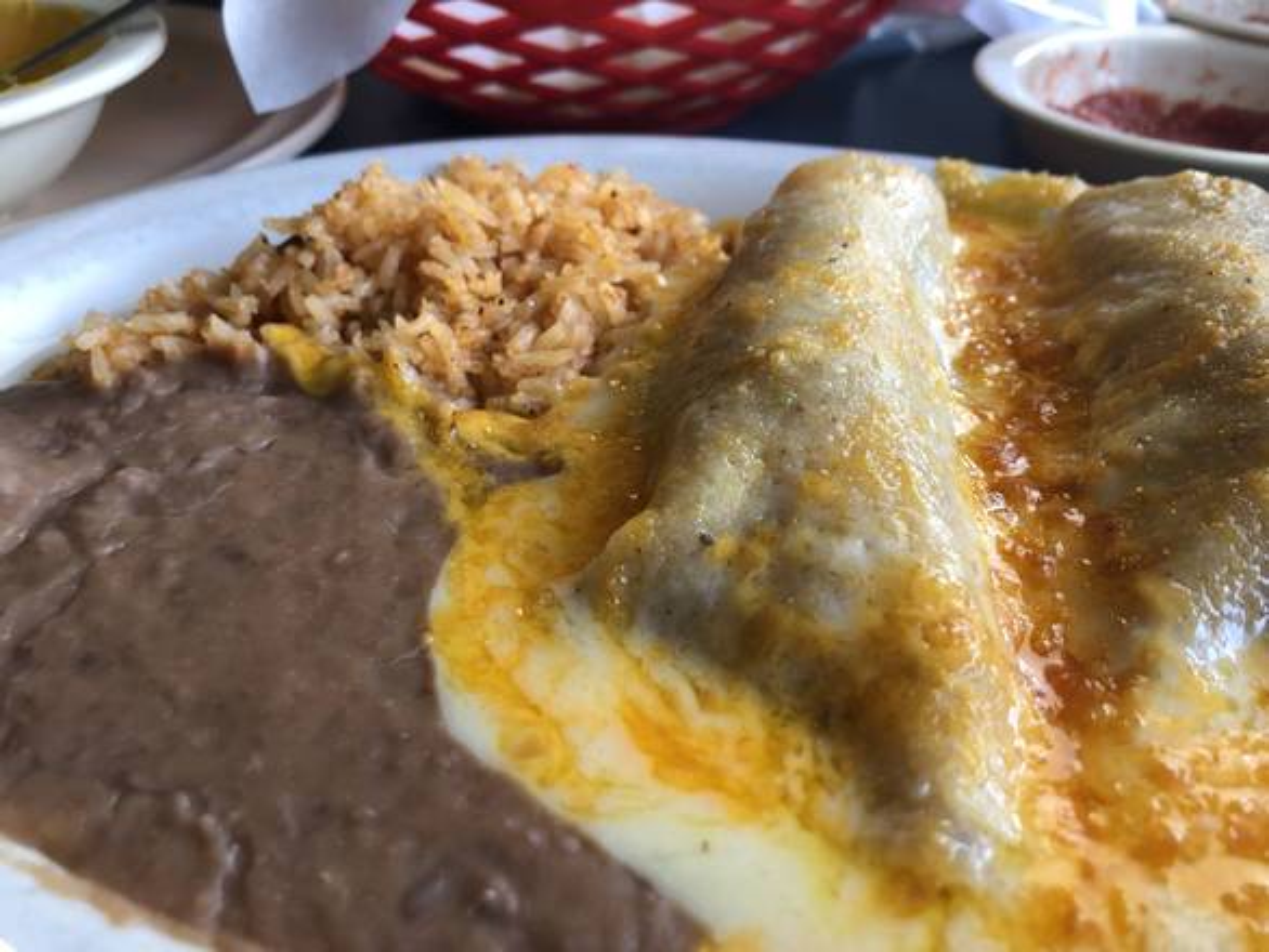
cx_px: 634
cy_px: 476
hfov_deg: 63.4
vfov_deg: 49.8
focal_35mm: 28
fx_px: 1027
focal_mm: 3.99
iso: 32
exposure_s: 1/30
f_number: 1.8
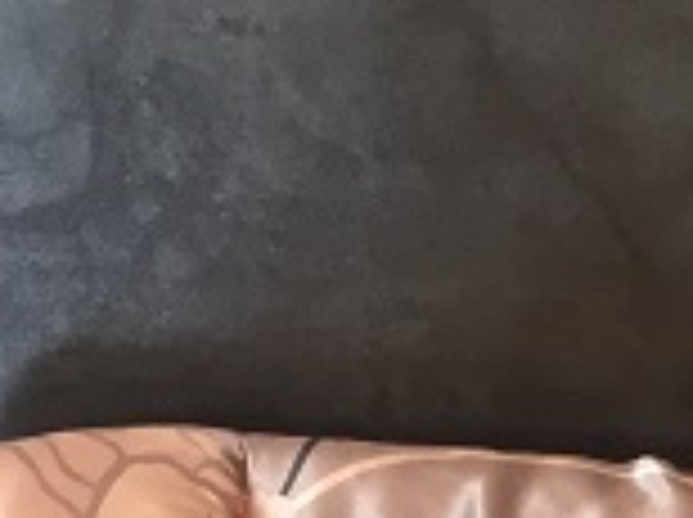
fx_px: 3018
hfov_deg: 12.2
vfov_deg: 8.9
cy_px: 1248
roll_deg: -0.9
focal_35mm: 151
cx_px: 1156
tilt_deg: -40.2
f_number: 2.2
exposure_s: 1/33
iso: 80
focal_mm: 4.15
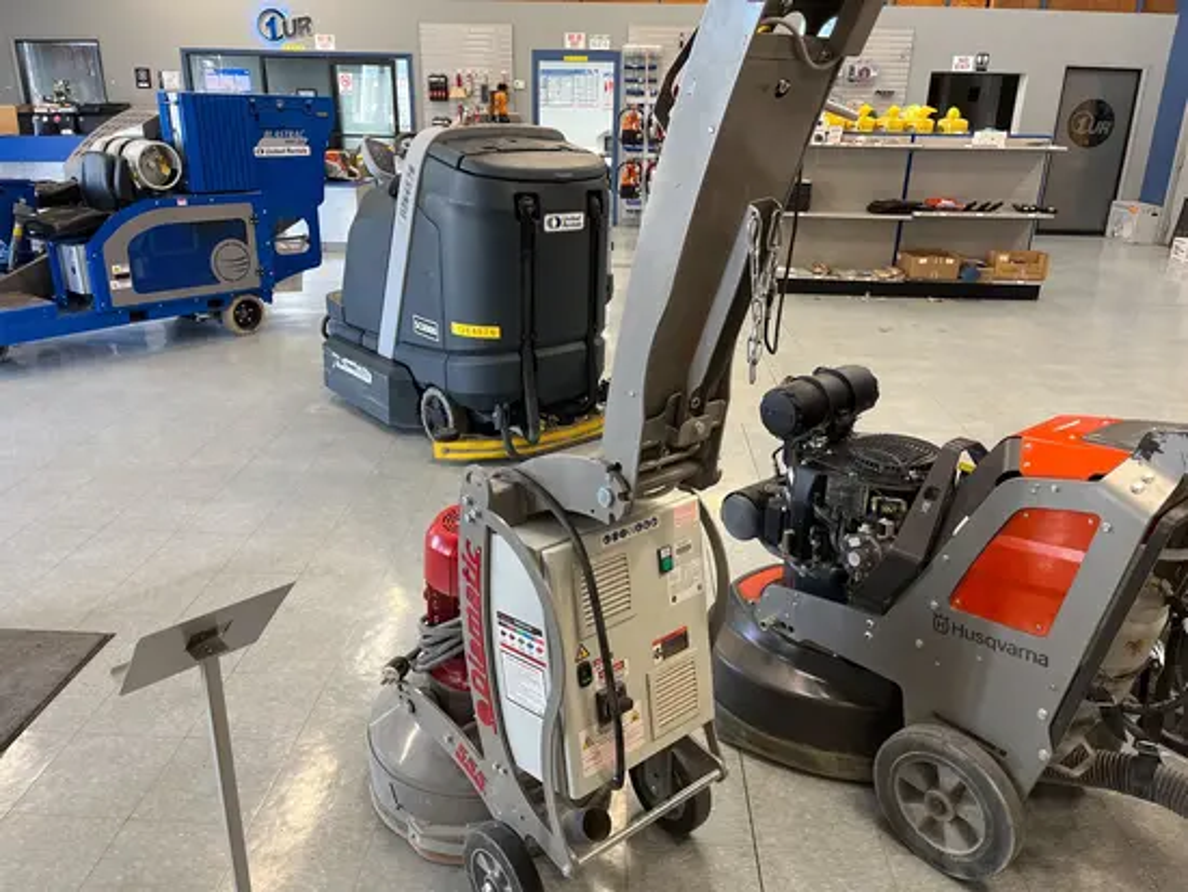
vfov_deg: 53.1
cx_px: 594
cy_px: 446
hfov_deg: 67.3
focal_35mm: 26
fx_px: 893
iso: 160
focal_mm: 5.1
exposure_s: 1/60
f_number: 1.6
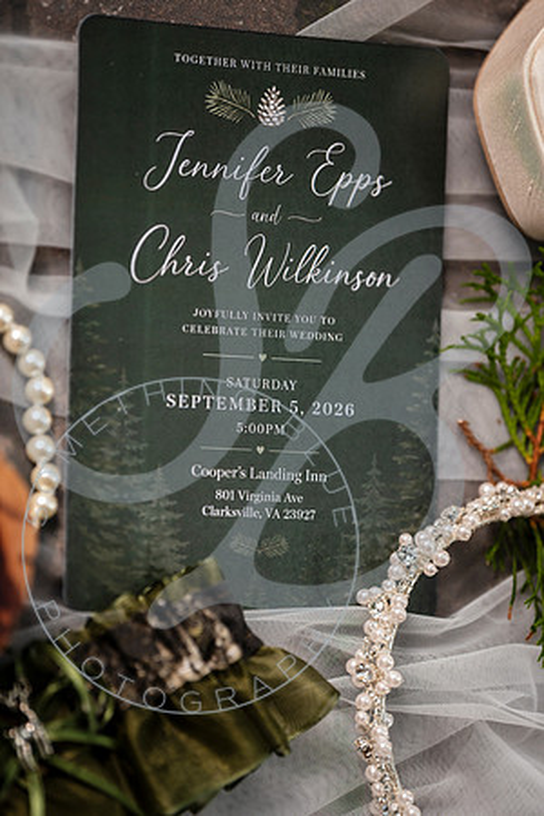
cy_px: 408
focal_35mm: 200
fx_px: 4533
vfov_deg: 10.3
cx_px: 272
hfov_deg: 6.9
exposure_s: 1/640
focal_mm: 200
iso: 200
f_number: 2.8
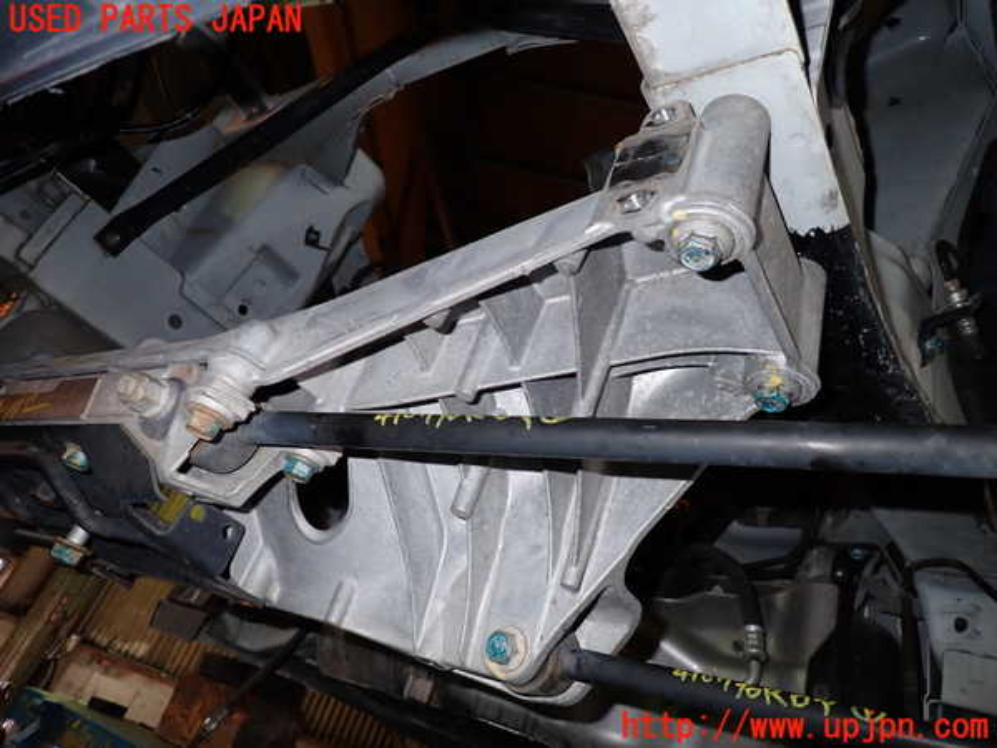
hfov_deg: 69.4
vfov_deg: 54.9
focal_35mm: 25
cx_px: 498
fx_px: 720
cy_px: 374
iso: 200
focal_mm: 4.5
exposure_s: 1/30
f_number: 5.6
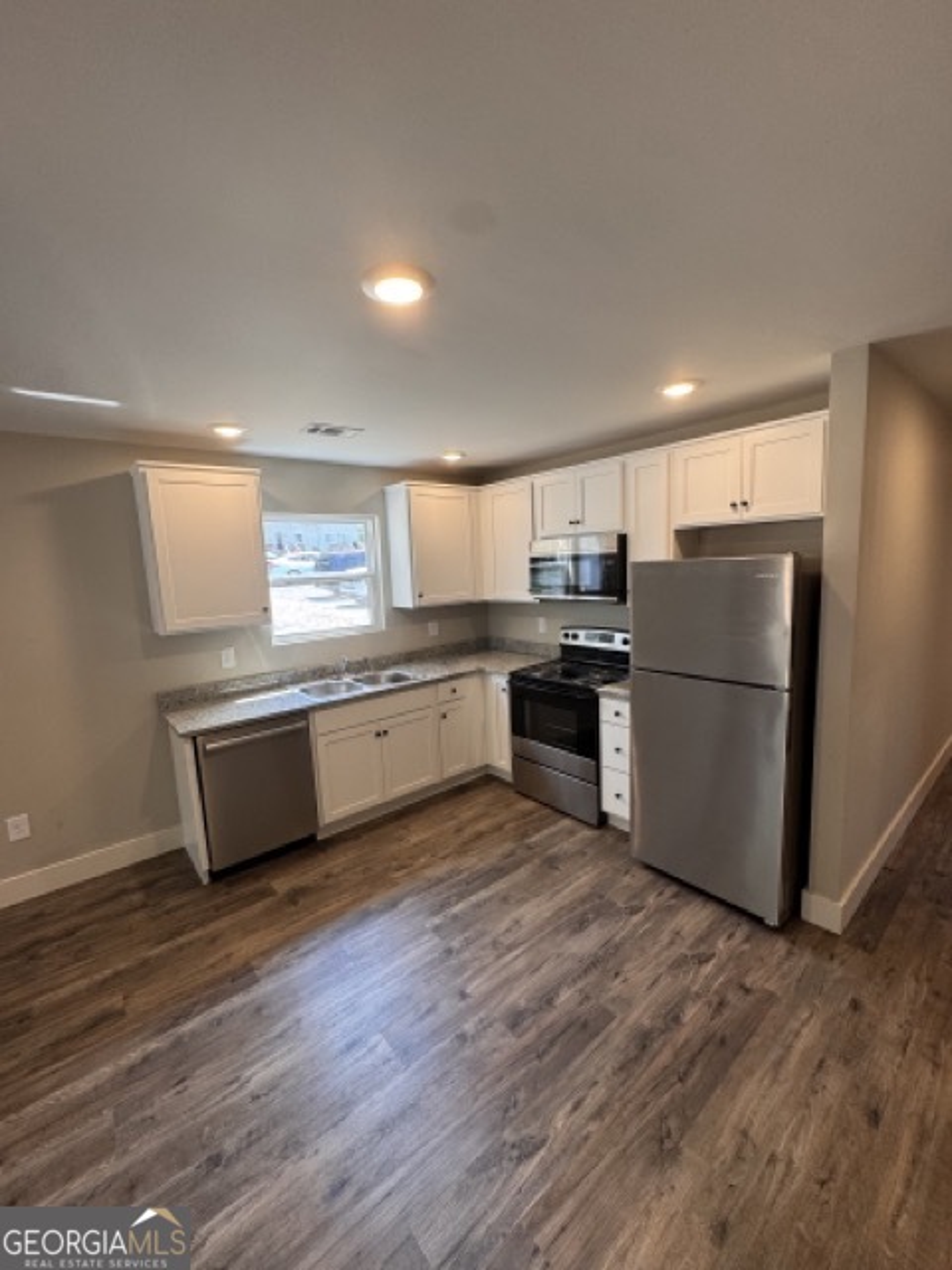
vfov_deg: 102.1
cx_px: 476
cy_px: 635
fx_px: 513
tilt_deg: -7.4
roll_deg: +3.7
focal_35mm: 14
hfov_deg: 85.7
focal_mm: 2.22
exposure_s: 1/120
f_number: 2.2
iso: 125
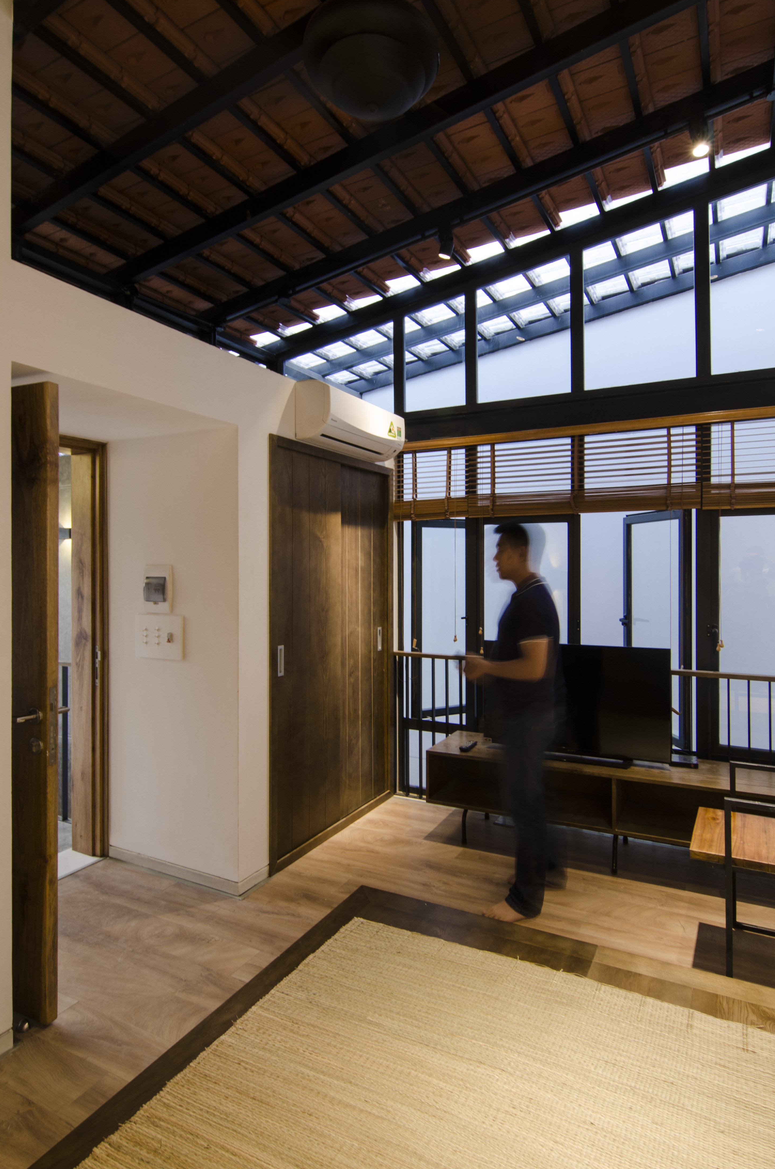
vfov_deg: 88.3
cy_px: 573
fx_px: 602
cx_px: 404
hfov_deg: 65.5
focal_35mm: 19
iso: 100
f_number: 10
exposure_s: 1
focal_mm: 11
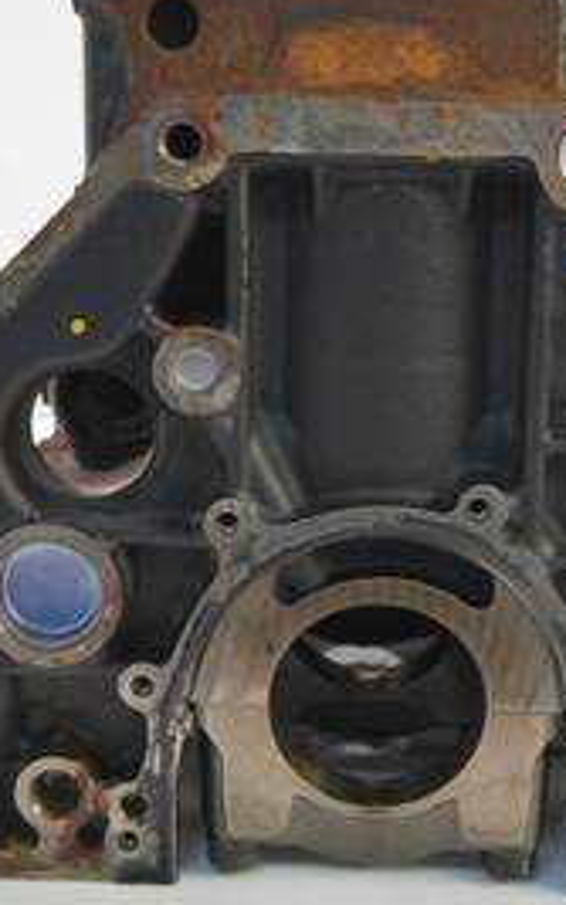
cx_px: 291
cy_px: 407
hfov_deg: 21.3
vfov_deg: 33.4
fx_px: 1505
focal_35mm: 61
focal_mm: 16
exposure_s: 1/60
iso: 800
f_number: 3.8
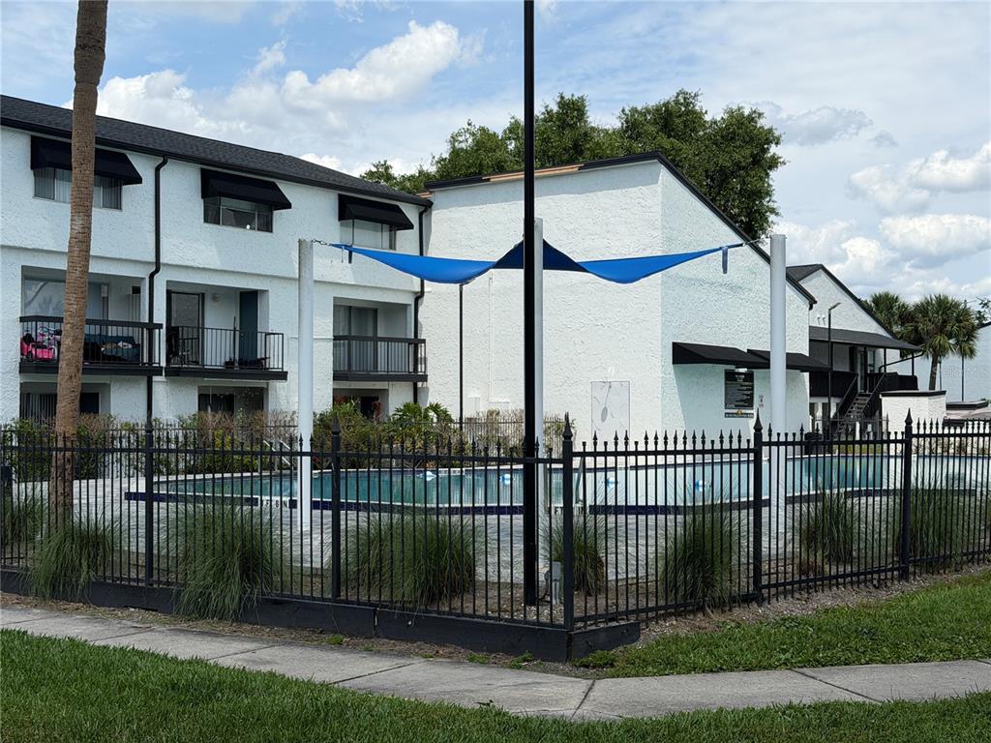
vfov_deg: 30.3
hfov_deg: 39.7
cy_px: 372
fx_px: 1374
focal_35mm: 48
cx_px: 496
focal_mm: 6.76
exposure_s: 1/6536
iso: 64
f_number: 1.78
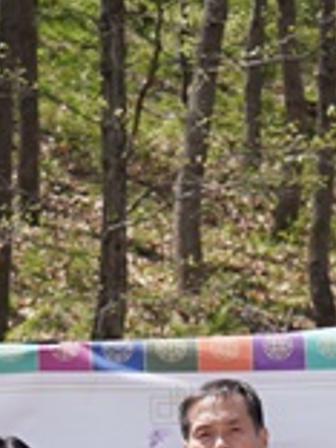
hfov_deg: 7.1
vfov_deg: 9.2
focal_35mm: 210
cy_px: 627
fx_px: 2718
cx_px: 181
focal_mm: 34
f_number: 2.8
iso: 100
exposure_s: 1/1000
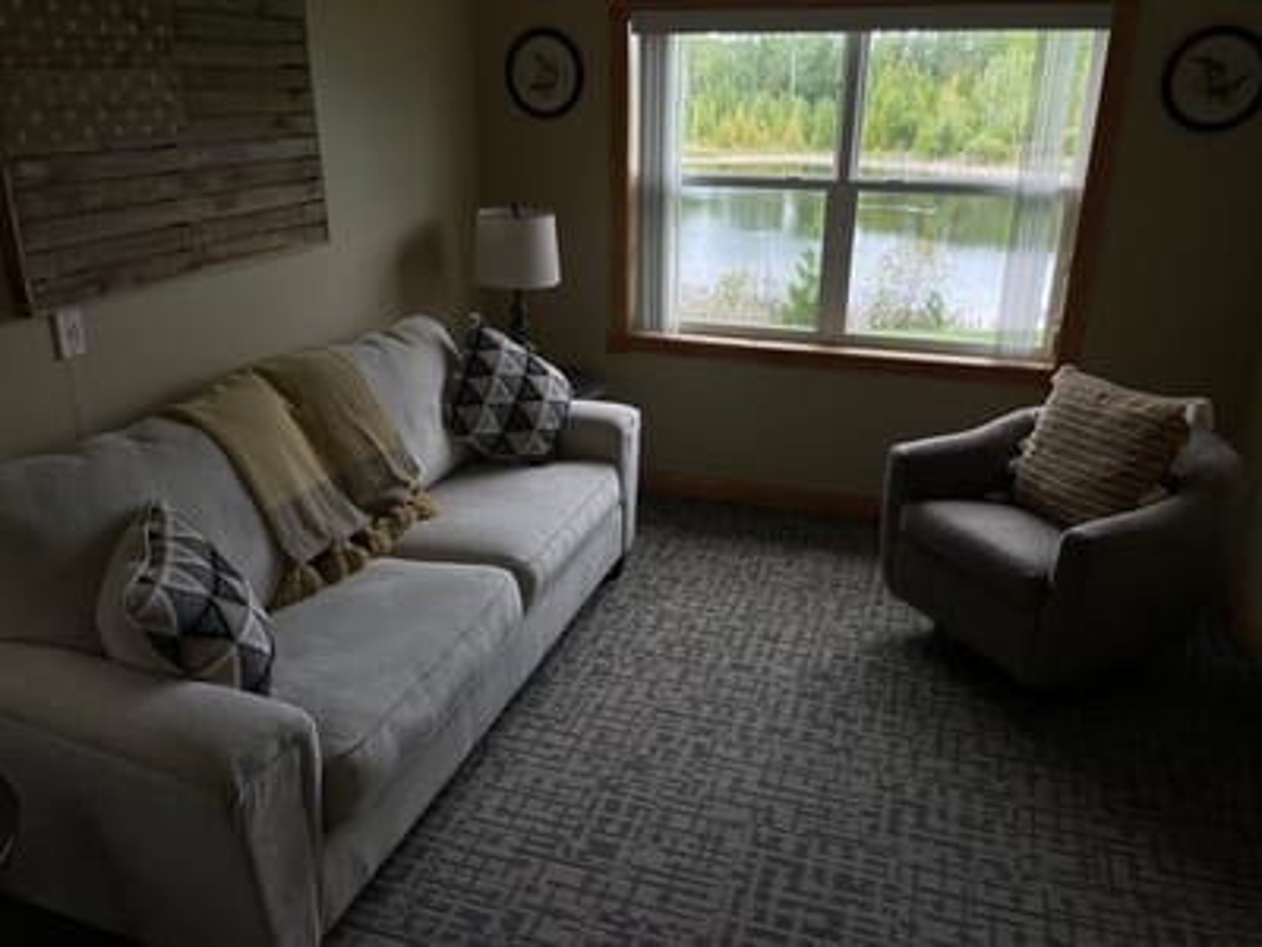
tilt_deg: -21.1
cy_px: 474
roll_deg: -0.2
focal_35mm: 26
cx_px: 631
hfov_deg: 67.3
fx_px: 948
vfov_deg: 53.1
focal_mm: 4.2
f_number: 1.6
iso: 50
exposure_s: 1/527
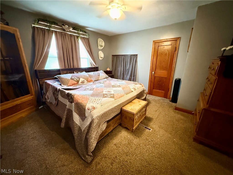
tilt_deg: -15.9
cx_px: 116
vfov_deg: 85.7
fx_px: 94
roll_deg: -0.5
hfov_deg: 102.1
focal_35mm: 14
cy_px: 88
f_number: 2.2
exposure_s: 1/40
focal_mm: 2.22
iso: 1000
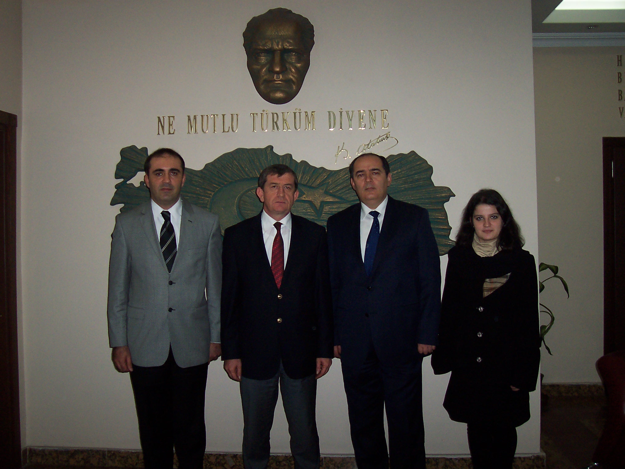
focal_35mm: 37
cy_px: 234
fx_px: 668
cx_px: 312
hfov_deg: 50.1
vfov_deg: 38.7
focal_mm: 5.6
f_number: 2.8
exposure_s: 1/60
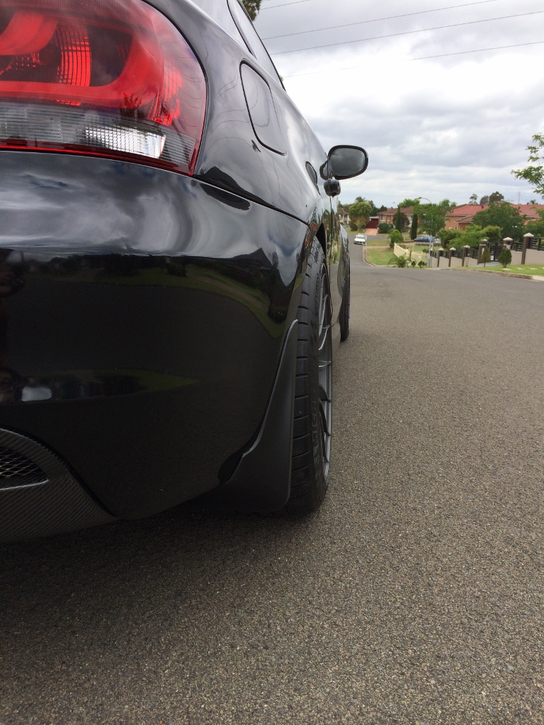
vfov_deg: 60.0
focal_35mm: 30
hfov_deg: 46.8
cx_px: 272
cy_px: 362
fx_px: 629
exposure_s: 1/1282
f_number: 2.2
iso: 32
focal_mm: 4.12
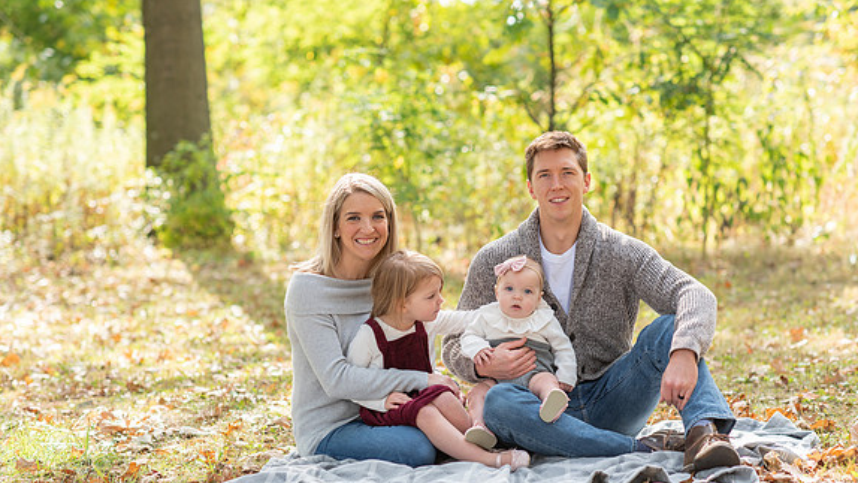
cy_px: 286
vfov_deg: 13.4
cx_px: 430
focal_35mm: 90
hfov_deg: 23.7
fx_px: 2048
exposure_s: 1/250
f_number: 2.8
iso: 100
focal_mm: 85
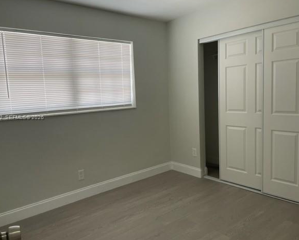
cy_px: 117
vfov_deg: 51.5
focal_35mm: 28
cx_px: 138
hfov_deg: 62.1
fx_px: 248
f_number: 1.6
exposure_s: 1/120
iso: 64
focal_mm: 4.2
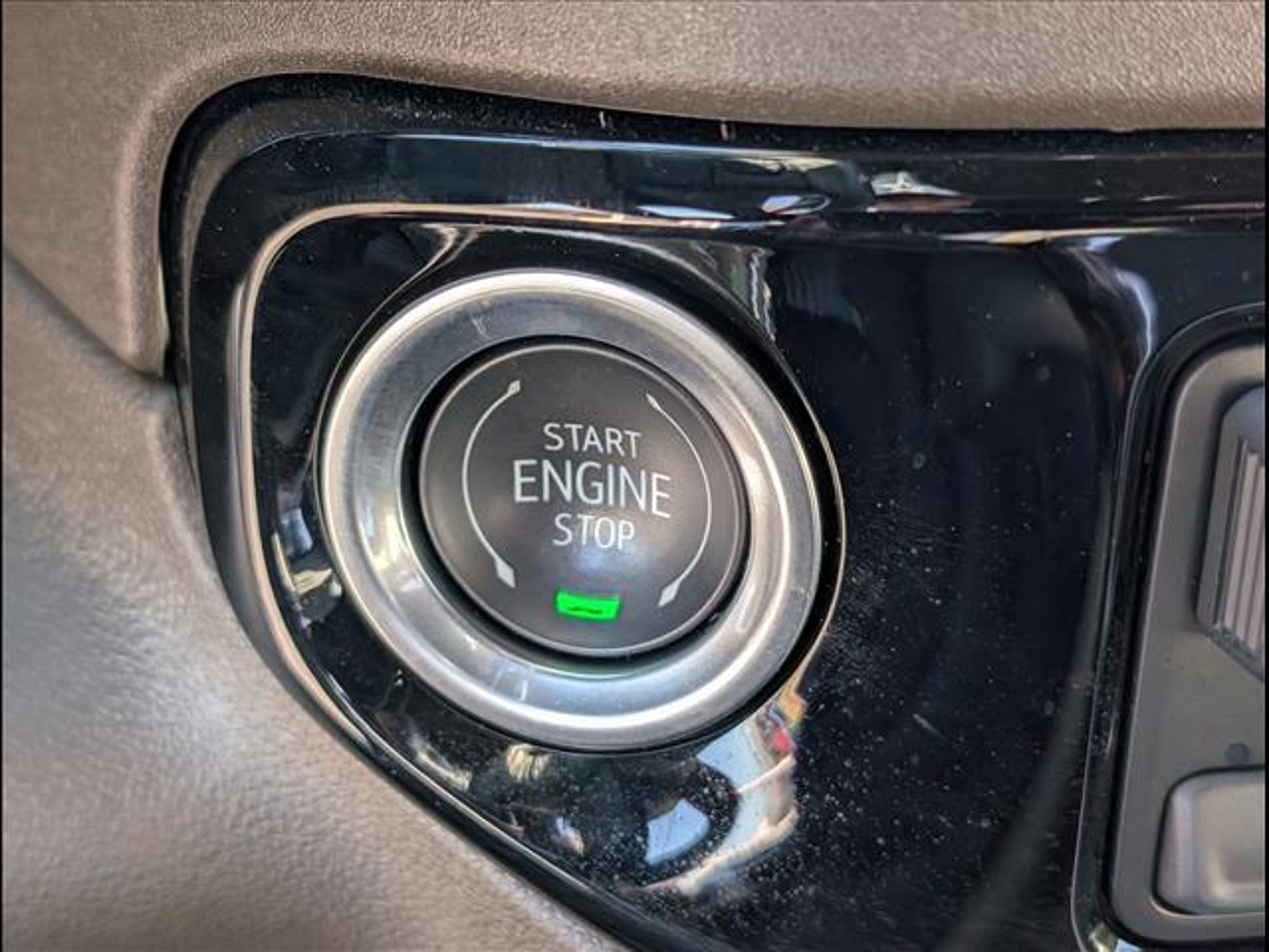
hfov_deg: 38.9
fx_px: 1796
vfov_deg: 29.7
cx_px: 634
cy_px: 476
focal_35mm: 49
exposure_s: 1/294
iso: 289
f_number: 1.68
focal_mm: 6.9
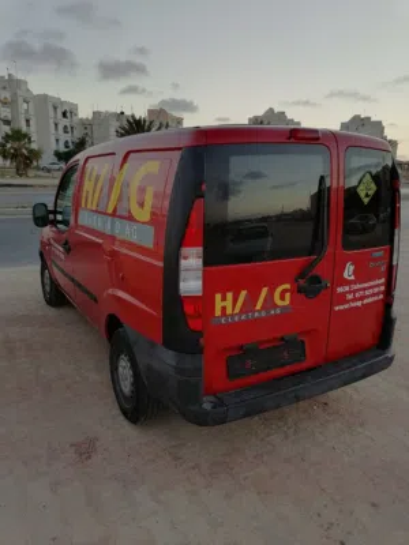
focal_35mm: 27
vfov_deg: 65.3
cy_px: 272
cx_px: 204
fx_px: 425
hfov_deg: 51.4
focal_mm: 5.3
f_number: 1.8
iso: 64
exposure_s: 1/33.3
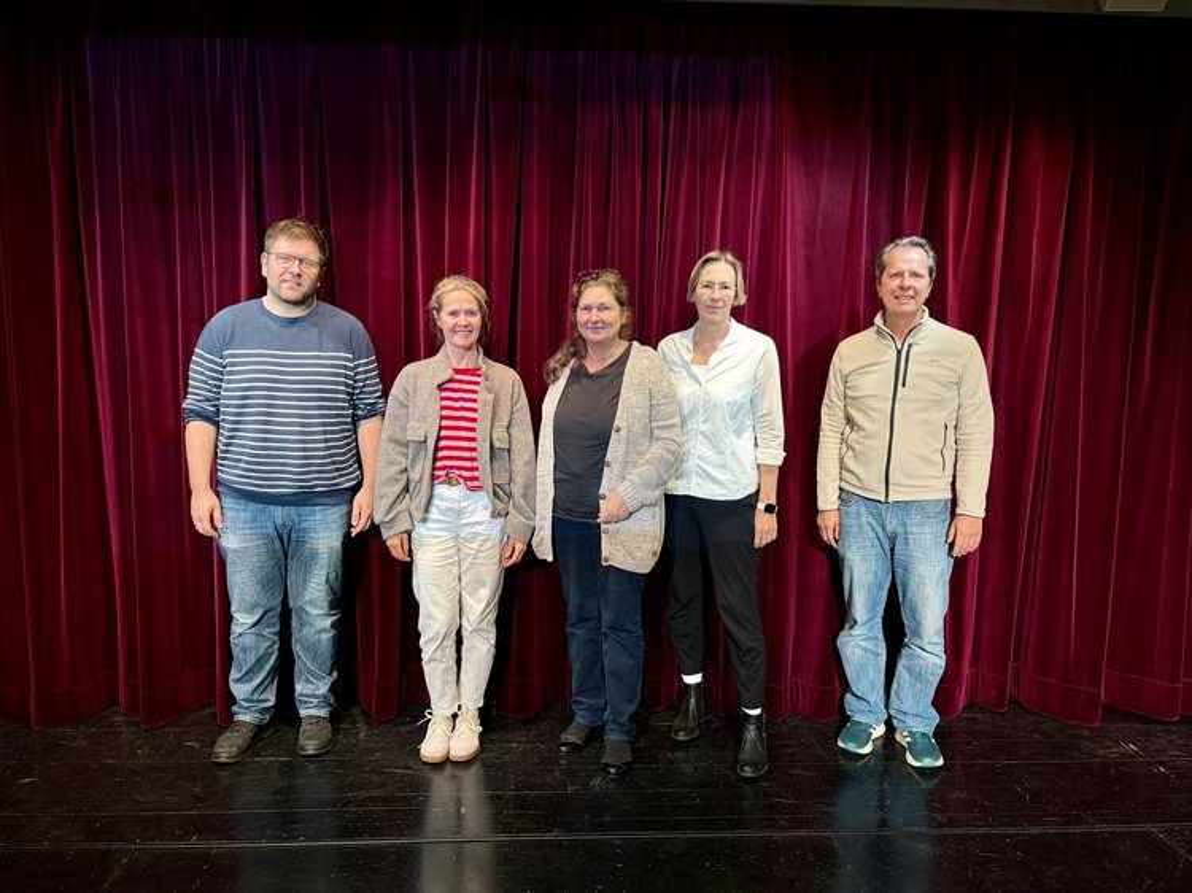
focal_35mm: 26
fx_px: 895
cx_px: 596
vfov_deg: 53.0
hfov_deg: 67.3
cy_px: 446
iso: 100
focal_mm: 5.96
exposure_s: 1/50
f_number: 1.6
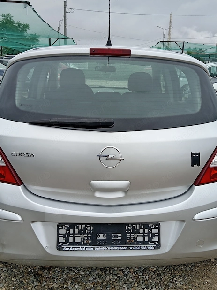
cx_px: 118
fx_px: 293
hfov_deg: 40.6
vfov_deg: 52.6
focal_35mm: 35
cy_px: 138
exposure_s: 1/100
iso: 101
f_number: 1.8
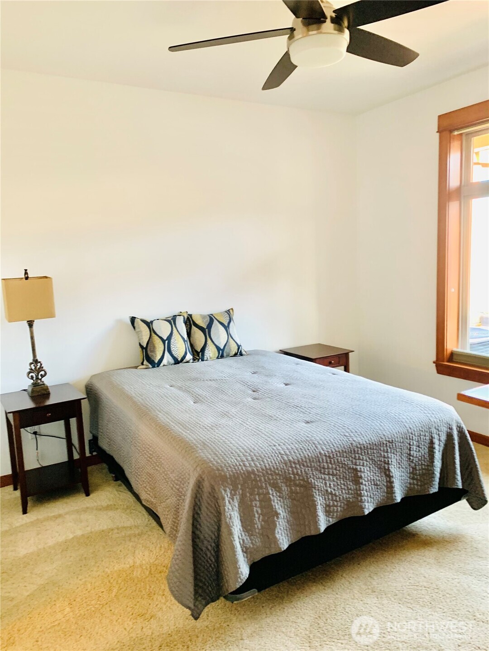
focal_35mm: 26
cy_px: 326
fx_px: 490
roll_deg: +2.9
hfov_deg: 53.1
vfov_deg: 67.3
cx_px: 244
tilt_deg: -8.3
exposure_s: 1/60
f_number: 1.8
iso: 125
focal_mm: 4.25
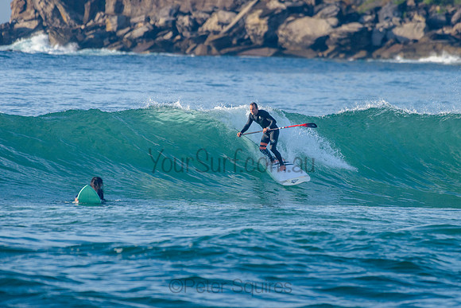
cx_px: 280
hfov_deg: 3.4
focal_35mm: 613
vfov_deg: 2.2
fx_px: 7853
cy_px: 124
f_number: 5.6
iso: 560
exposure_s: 1/2000
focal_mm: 500
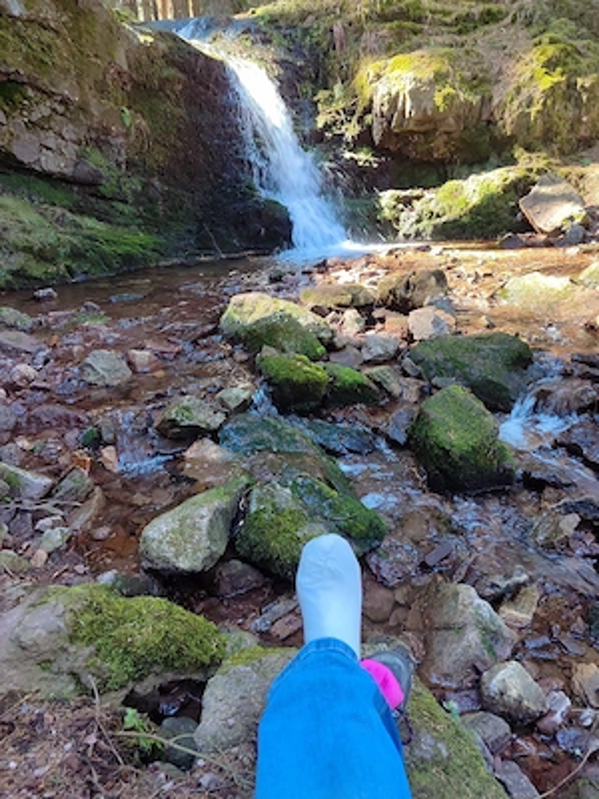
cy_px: 400
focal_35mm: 25
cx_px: 300
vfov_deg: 69.4
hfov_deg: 54.9
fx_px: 577
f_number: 1.89
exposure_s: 1/50
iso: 240
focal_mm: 5.95
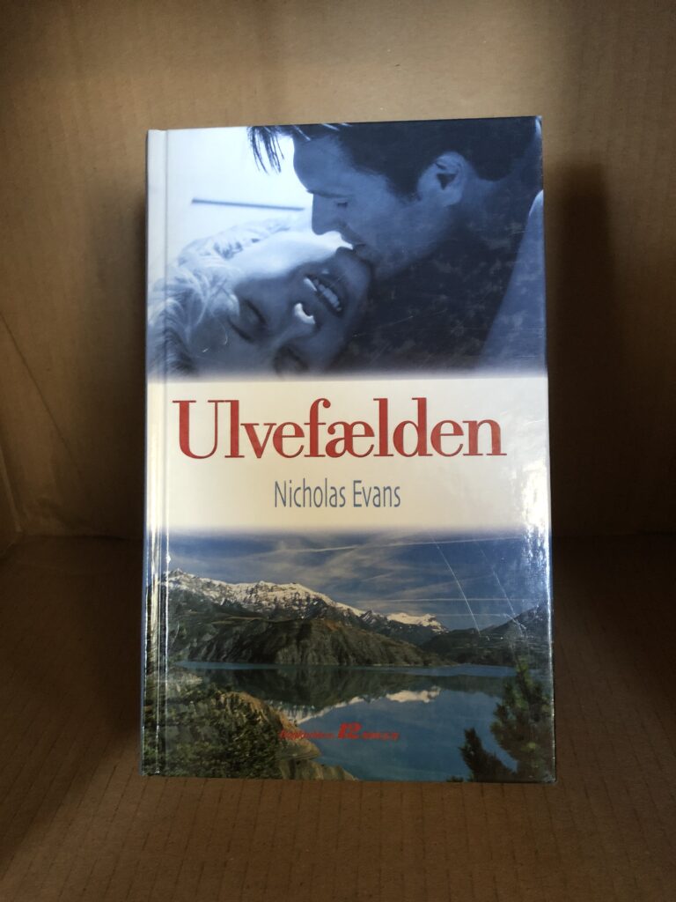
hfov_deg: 49.7
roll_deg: +1.7
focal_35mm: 28
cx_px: 338
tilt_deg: -25.0
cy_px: 451
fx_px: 729
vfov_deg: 63.4
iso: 100
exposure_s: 1/5
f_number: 1.8
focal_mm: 3.99
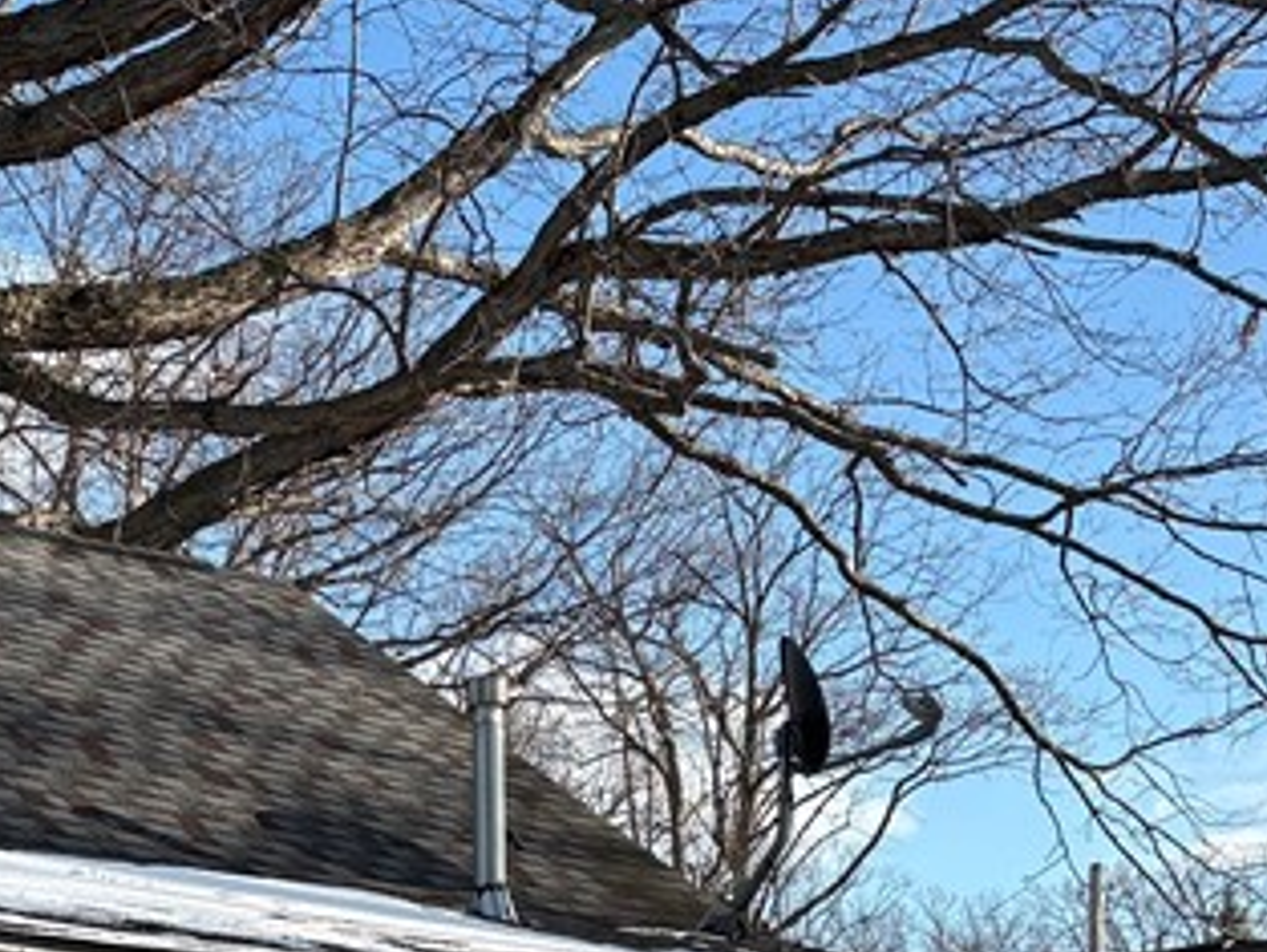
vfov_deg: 15.7
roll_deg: +0.0
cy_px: 1527
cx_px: 182
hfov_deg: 22.6
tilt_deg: -2.5
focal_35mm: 85
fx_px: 3112
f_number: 1.6
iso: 50
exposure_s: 1/1953
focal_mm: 5.96
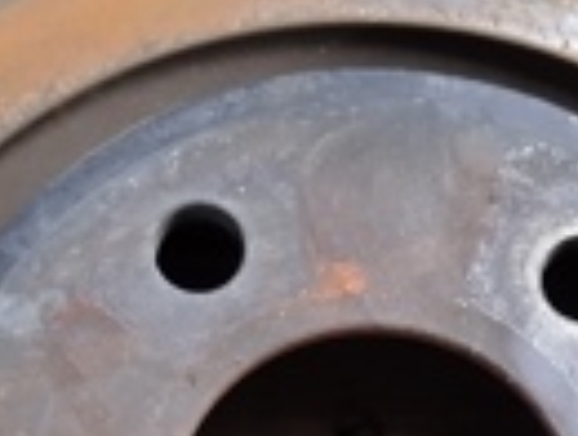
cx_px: 320
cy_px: 703
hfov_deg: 16.7
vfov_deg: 11.9
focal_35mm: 118
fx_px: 1974
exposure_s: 1/33
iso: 125
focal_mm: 5.31
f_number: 1.7
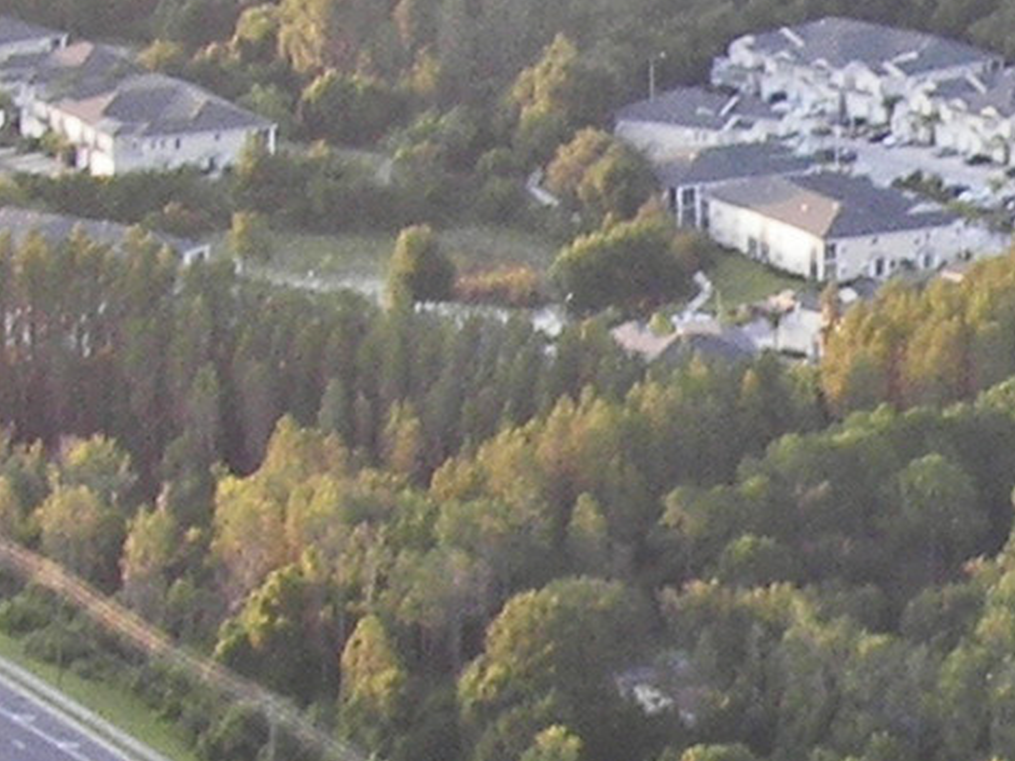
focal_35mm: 352
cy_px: 724
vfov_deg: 4.2
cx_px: 1355
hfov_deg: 5.6
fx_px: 10319
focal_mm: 8.9
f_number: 2.8
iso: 64
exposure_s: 1/40
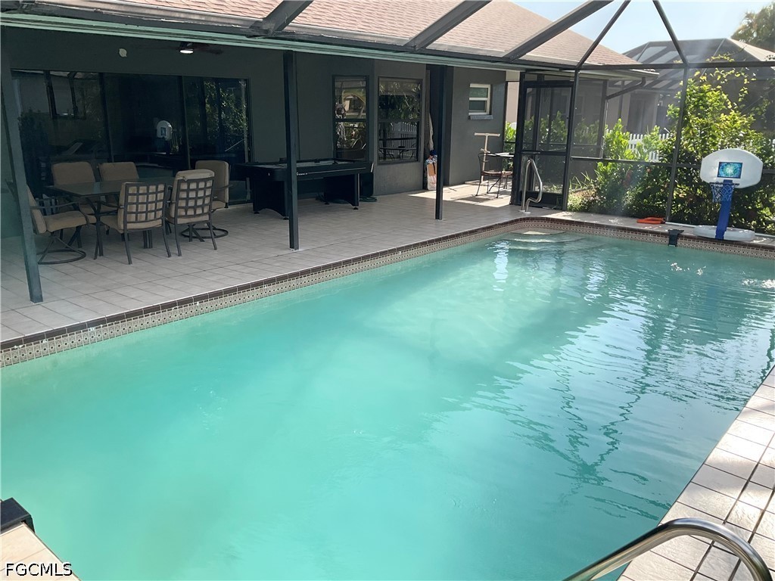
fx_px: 649
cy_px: 290
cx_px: 388
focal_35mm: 29
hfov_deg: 61.7
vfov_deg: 48.2
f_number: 1.8
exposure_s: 1/574
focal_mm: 3
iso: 25
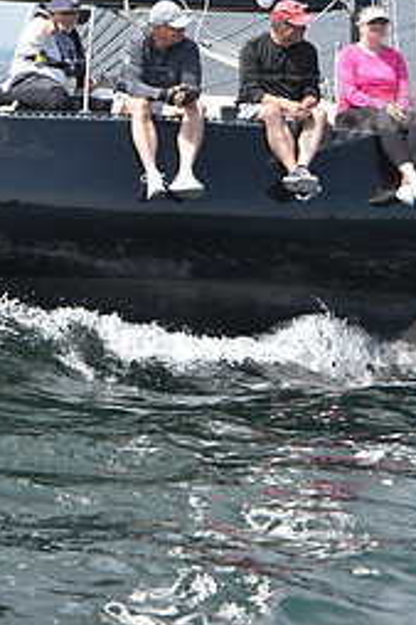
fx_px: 2777
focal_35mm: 160
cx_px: 137
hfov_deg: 8.6
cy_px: 7
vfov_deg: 12.7
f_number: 5
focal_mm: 70
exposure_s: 1/1250
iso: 200
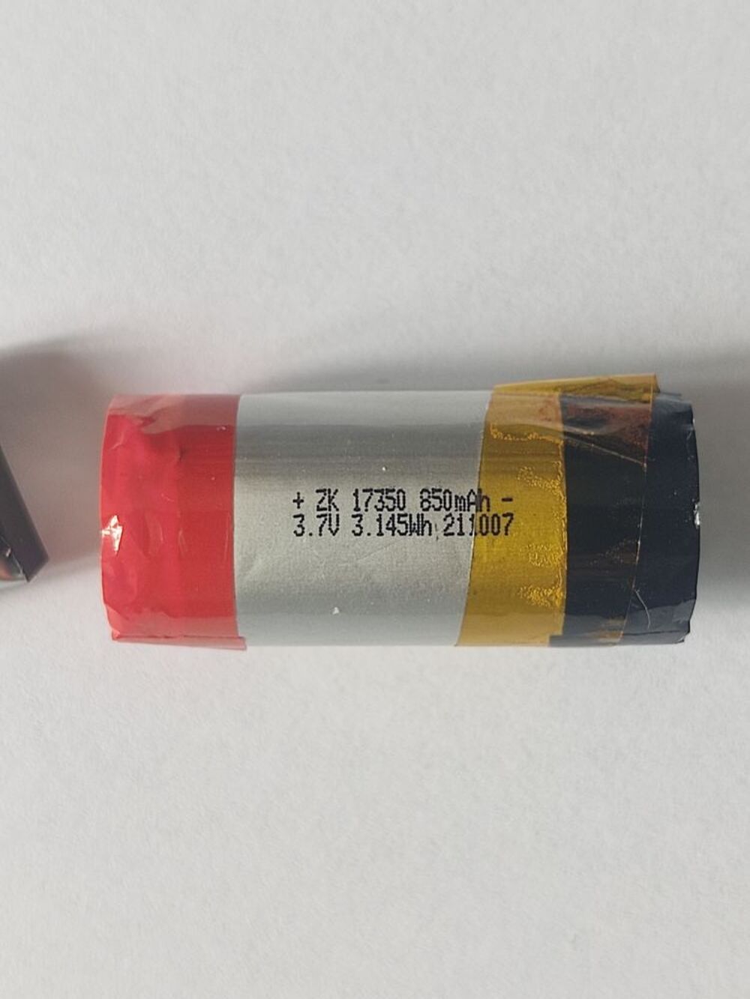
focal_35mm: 26
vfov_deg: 67.3
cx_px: 375
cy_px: 500
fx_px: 751
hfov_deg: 53.1
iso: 196
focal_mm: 4.74
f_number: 1.79
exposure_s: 1/33
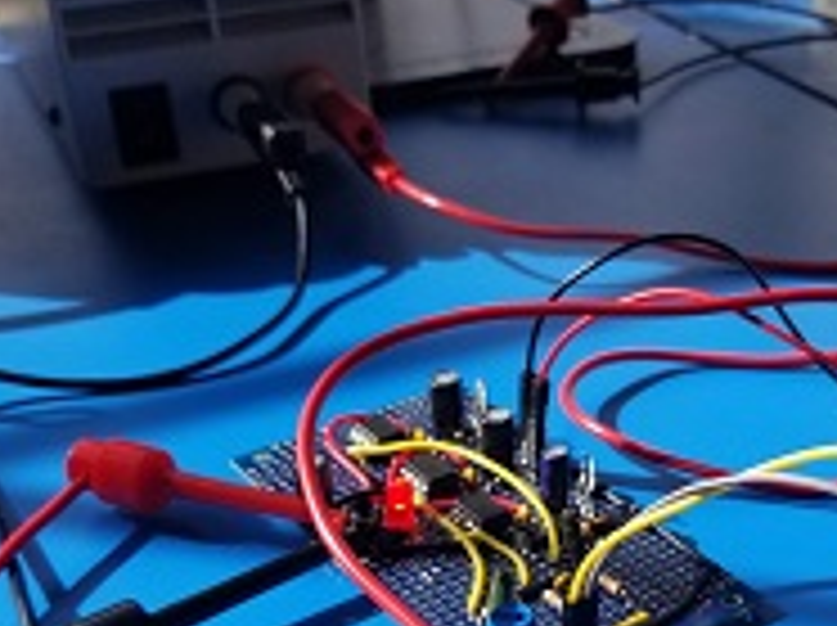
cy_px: 531
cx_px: 648
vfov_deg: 25.4
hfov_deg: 33.6
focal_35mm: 56
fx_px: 1352
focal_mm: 4.25
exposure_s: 1/896
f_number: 1.7
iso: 50
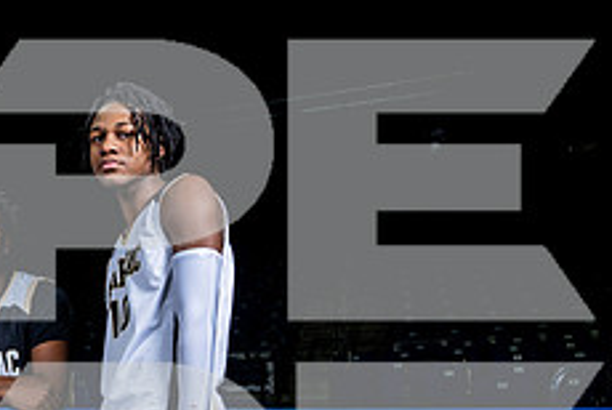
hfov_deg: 27.0
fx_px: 1157
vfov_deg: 18.9
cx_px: -75
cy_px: 505
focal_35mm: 68
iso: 100
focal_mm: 27
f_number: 8
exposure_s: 1/125
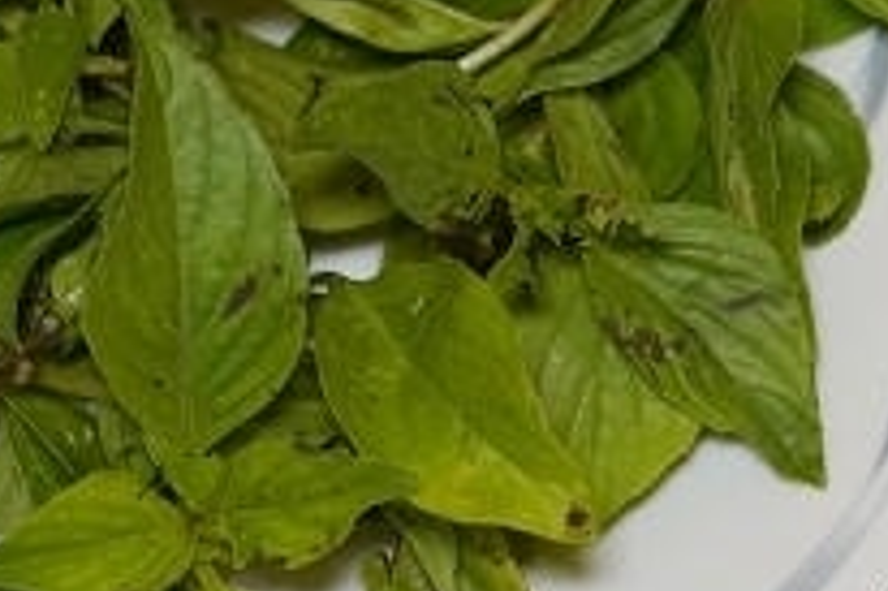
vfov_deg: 5.1
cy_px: 673
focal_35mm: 268
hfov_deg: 7.7
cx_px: 315
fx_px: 6605
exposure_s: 1/160
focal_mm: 46
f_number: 4
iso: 1250
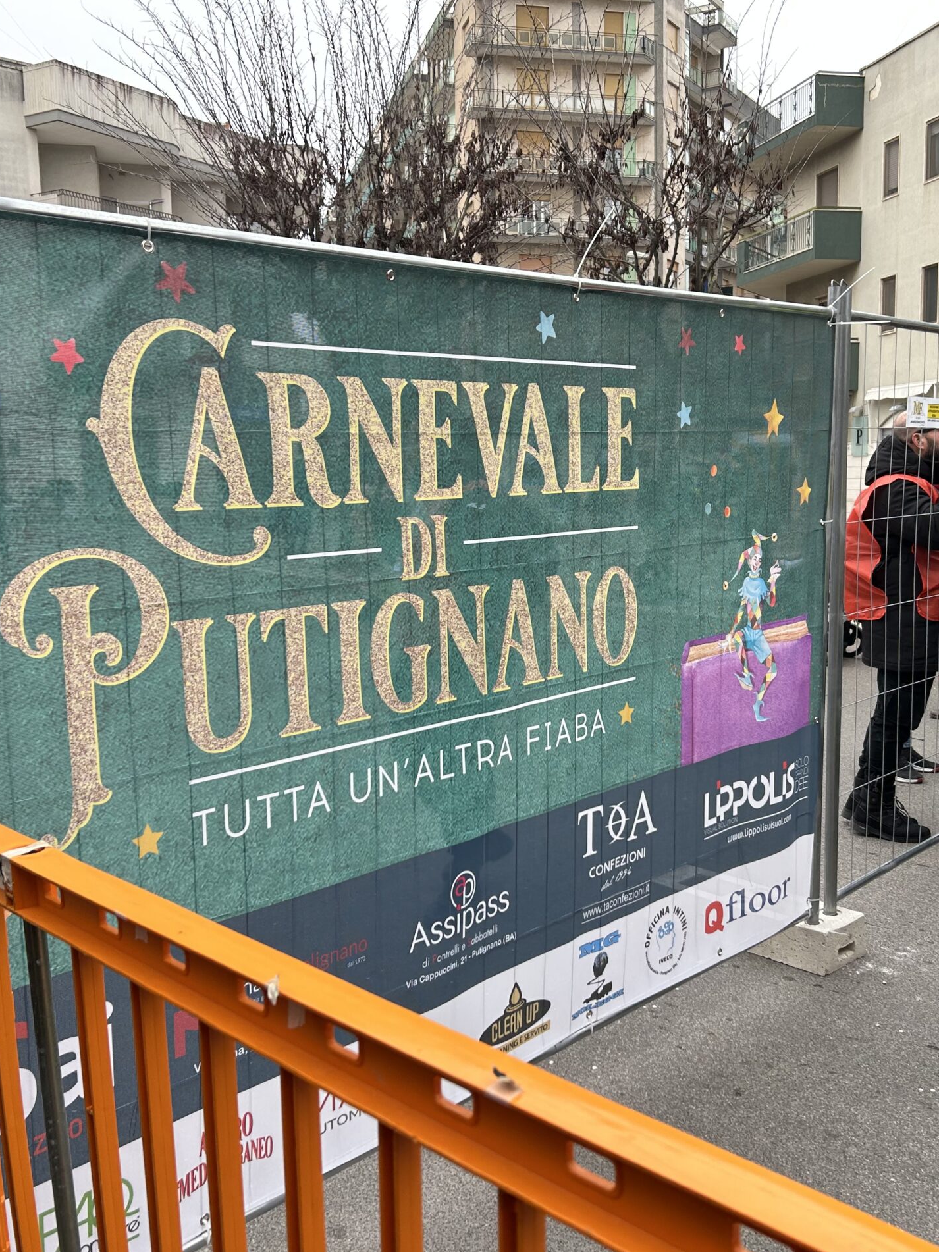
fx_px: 1266
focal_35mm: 35
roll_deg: +1.2
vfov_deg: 52.6
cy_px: 627
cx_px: 507
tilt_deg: -7.1
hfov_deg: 40.7
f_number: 1.5
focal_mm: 5.7
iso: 50
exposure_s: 1/563
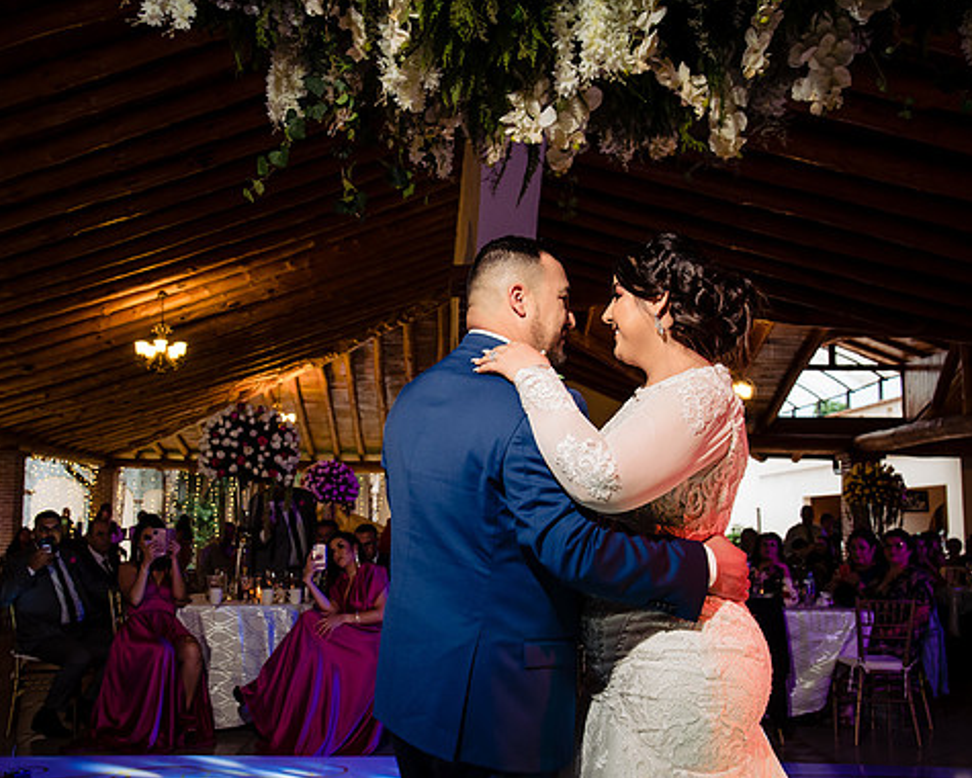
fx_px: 1122
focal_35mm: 39
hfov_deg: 46.8
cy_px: 388
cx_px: 446
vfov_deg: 38.2
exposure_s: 1/100
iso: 2000
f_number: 7.1
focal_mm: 34
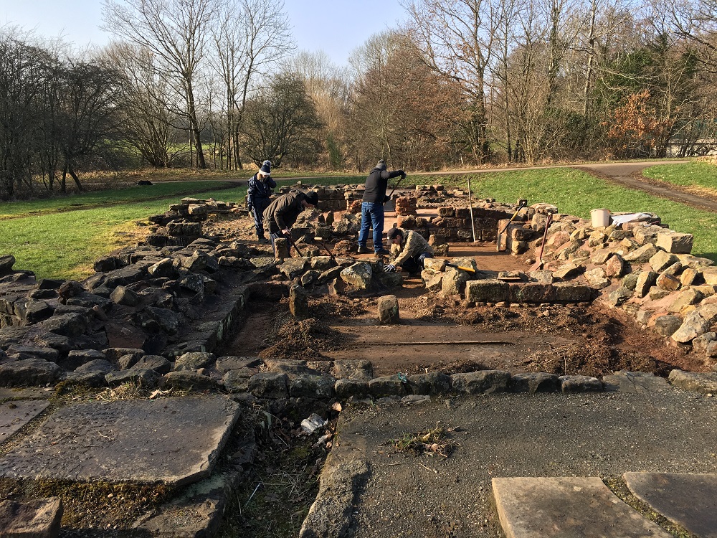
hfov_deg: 61.7
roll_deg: -0.5
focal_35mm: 29
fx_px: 601
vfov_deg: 48.2
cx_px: 358
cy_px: 269
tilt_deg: -13.3
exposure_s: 1/425
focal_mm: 4.15
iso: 25
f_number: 2.2
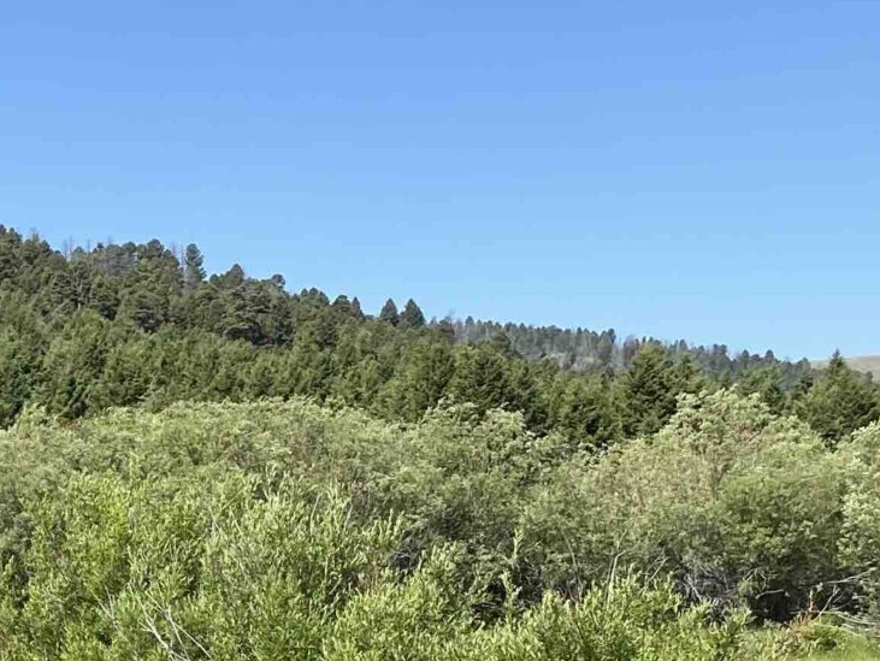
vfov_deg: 15.3
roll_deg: +0.6
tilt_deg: -6.5
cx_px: -398
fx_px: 2315
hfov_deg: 19.1
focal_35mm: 91
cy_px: 913
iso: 32
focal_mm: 4.25
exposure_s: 1/1838
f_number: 1.8
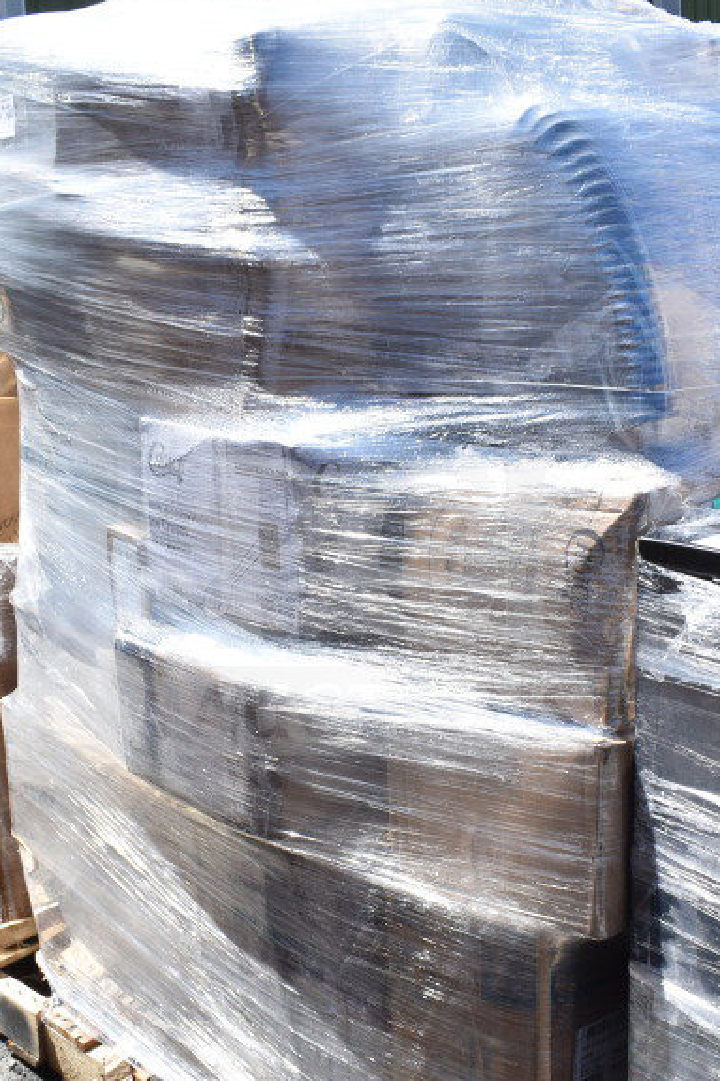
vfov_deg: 45.4
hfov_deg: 31.2
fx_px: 1291
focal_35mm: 43
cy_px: 606
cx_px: 382
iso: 200
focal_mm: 18
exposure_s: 1/250
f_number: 8
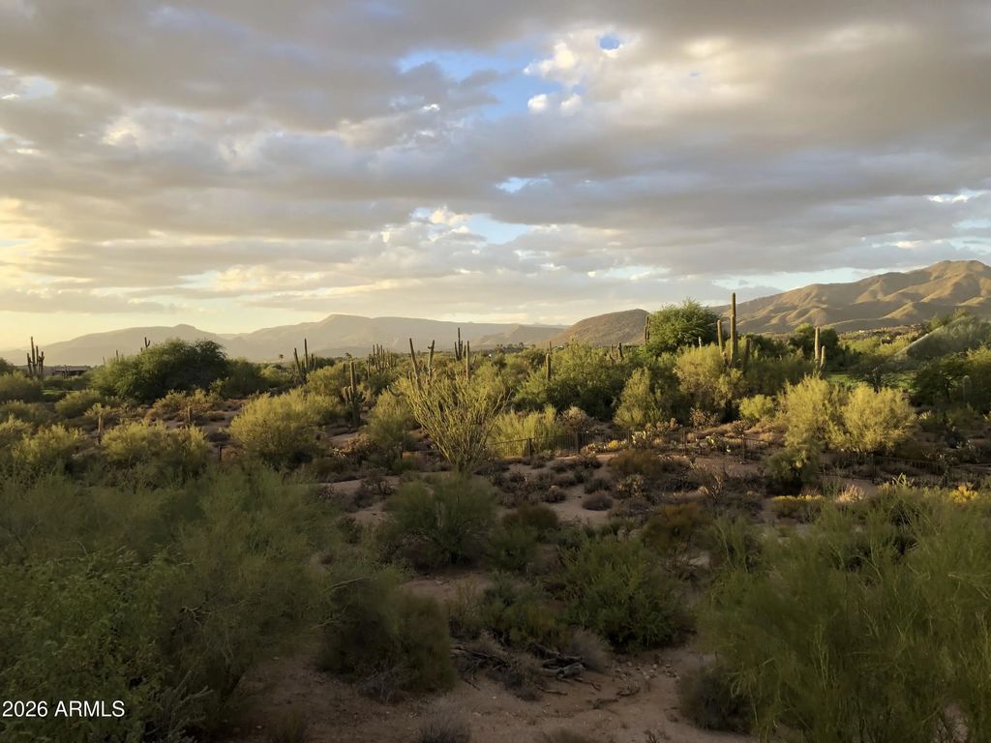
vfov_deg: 49.7
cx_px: 496
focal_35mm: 28
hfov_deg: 63.4
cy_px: 372
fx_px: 802
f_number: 1.8
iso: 20
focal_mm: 3.99
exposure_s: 1/313
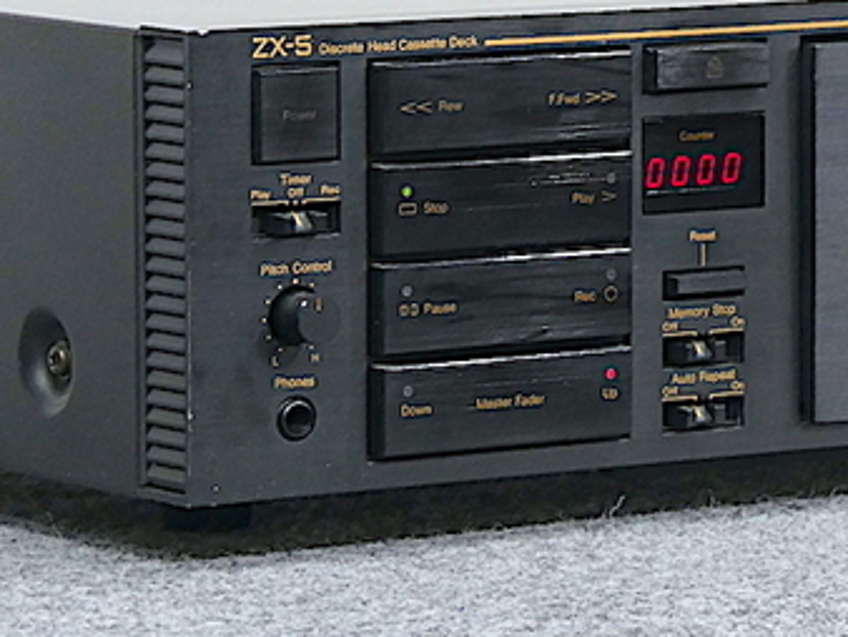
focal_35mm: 301
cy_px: 128
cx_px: 718
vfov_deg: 4.9
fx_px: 7379
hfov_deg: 6.6
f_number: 5.1
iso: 200
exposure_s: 1/8
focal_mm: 19
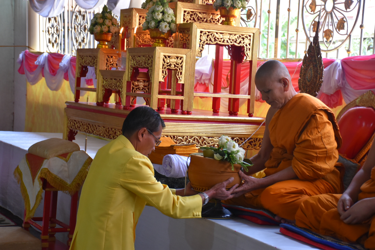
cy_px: 125
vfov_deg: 18.2
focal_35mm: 75
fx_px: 781
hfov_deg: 27.0
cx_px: 188
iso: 1400
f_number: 4.8
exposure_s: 1/60
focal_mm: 50
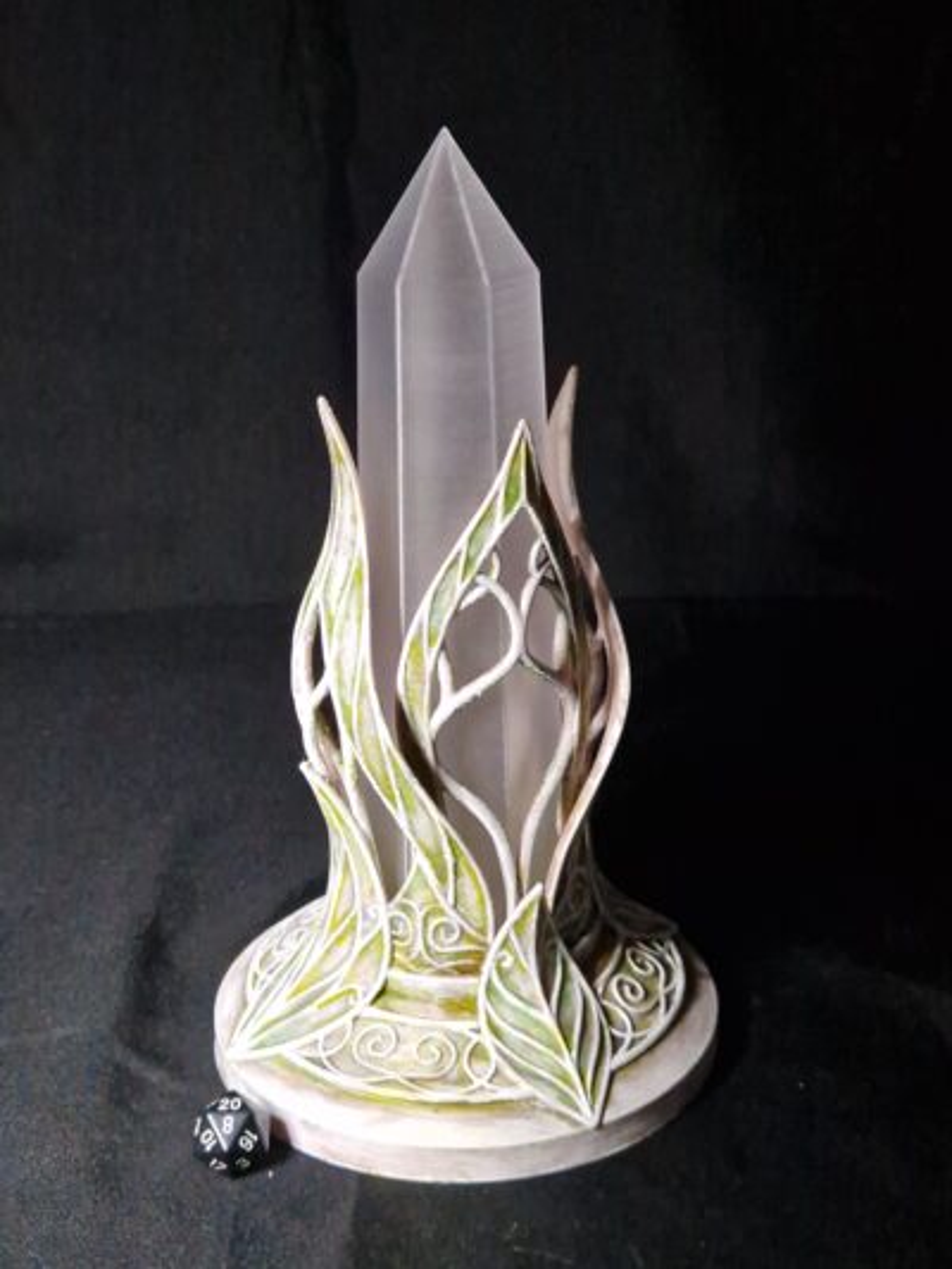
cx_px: 476
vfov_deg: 73.9
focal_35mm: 23
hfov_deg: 58.9
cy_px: 634
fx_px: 843
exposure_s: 1/50
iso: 400
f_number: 1.8
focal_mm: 5.4
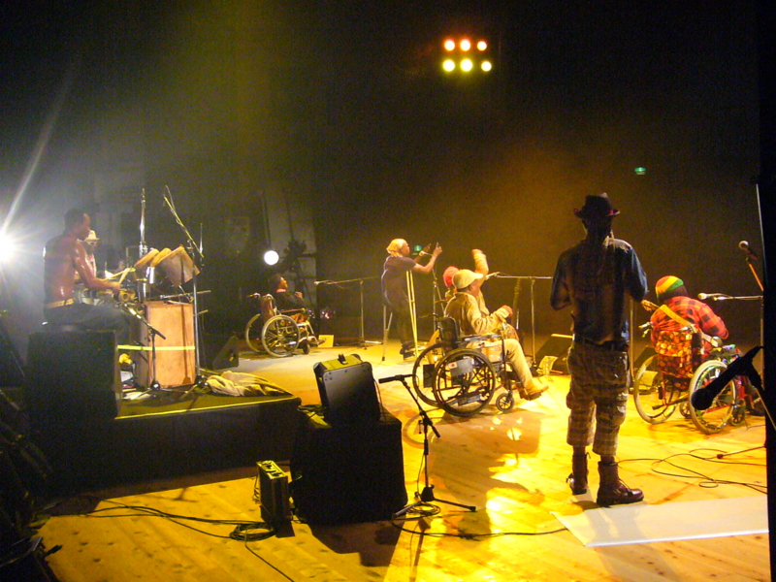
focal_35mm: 41
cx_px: 388
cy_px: 291
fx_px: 919
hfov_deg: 45.8
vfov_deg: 35.1
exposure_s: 1/60
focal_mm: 4.9
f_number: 2.9
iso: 400
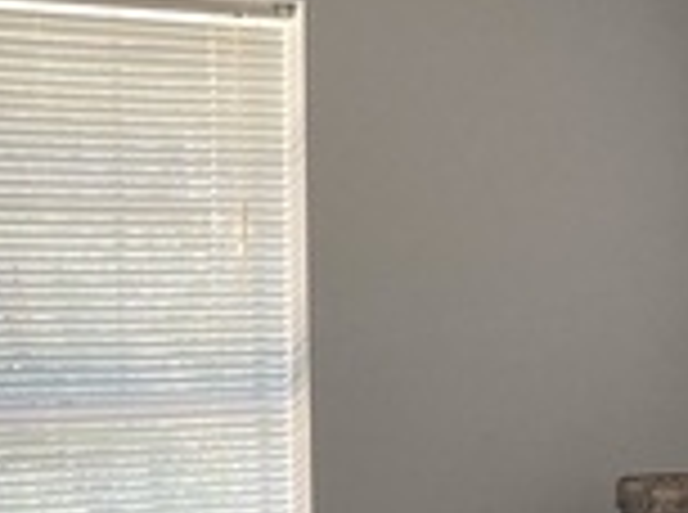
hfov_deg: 17.9
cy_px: 513
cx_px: 103
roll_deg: +0.7
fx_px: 2161
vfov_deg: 13.3
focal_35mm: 109
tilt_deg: -3.5
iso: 125
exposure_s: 1/106
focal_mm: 4.25
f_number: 1.8
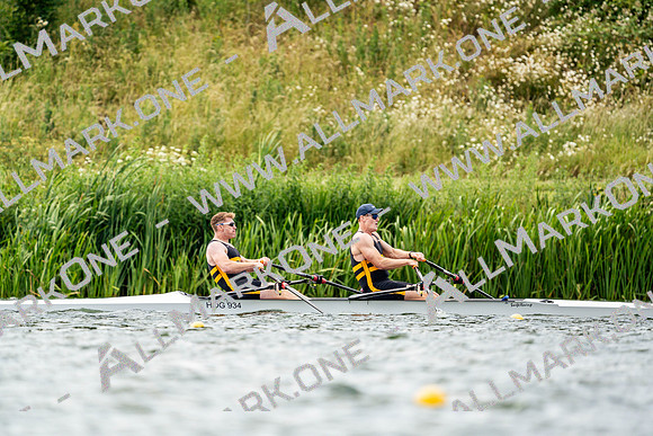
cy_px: 218
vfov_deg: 2.3
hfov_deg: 3.4
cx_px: 326
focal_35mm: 600
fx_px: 10885
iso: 500
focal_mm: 600
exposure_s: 1/2000
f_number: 6.3
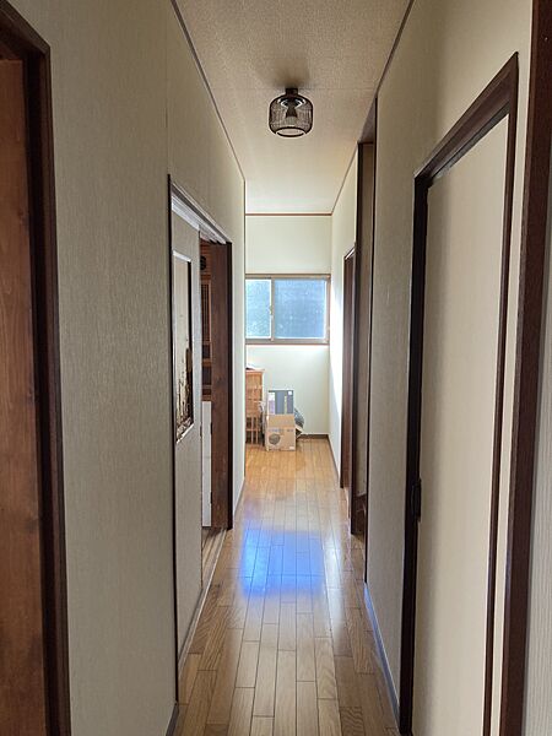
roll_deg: -0.3
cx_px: 276
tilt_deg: -5.5
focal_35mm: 28
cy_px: 368
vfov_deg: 63.4
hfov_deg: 49.7
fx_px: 595
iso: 50
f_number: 1.8
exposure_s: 1/60
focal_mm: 3.99
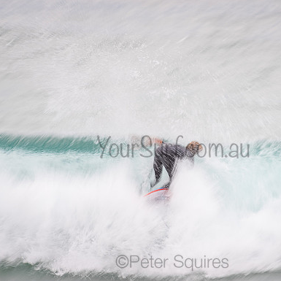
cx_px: 172
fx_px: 5887
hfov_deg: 2.7
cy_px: 140
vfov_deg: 2.7
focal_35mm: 641
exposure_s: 1/20
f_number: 11
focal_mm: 500
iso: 64
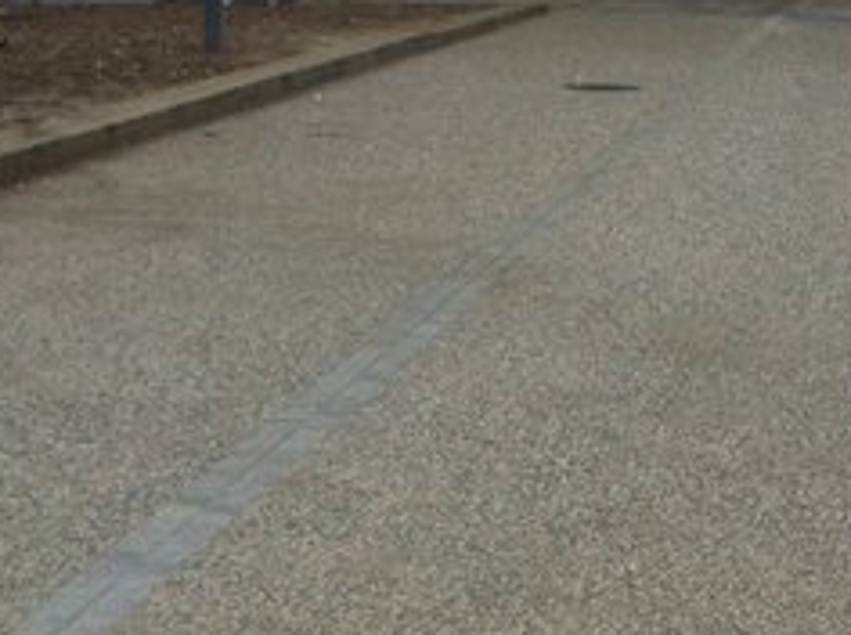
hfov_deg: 18.5
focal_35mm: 104
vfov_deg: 13.7
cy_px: -186
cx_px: 833
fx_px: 2552
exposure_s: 1/120
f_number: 2.8
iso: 80
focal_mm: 3.85
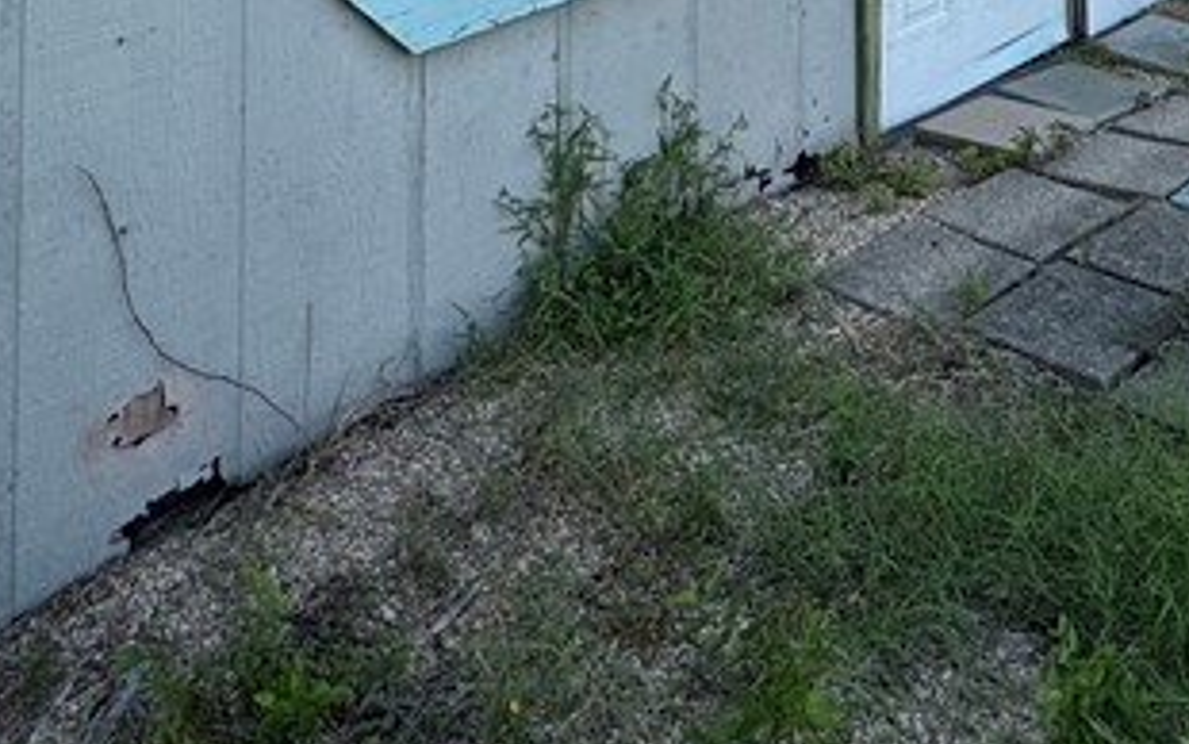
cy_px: -560
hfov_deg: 39.6
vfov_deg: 20.0
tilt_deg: +1.1
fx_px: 1588
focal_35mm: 49
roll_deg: -0.9
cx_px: 928
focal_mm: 2.22
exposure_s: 1/741
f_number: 2.2
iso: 40
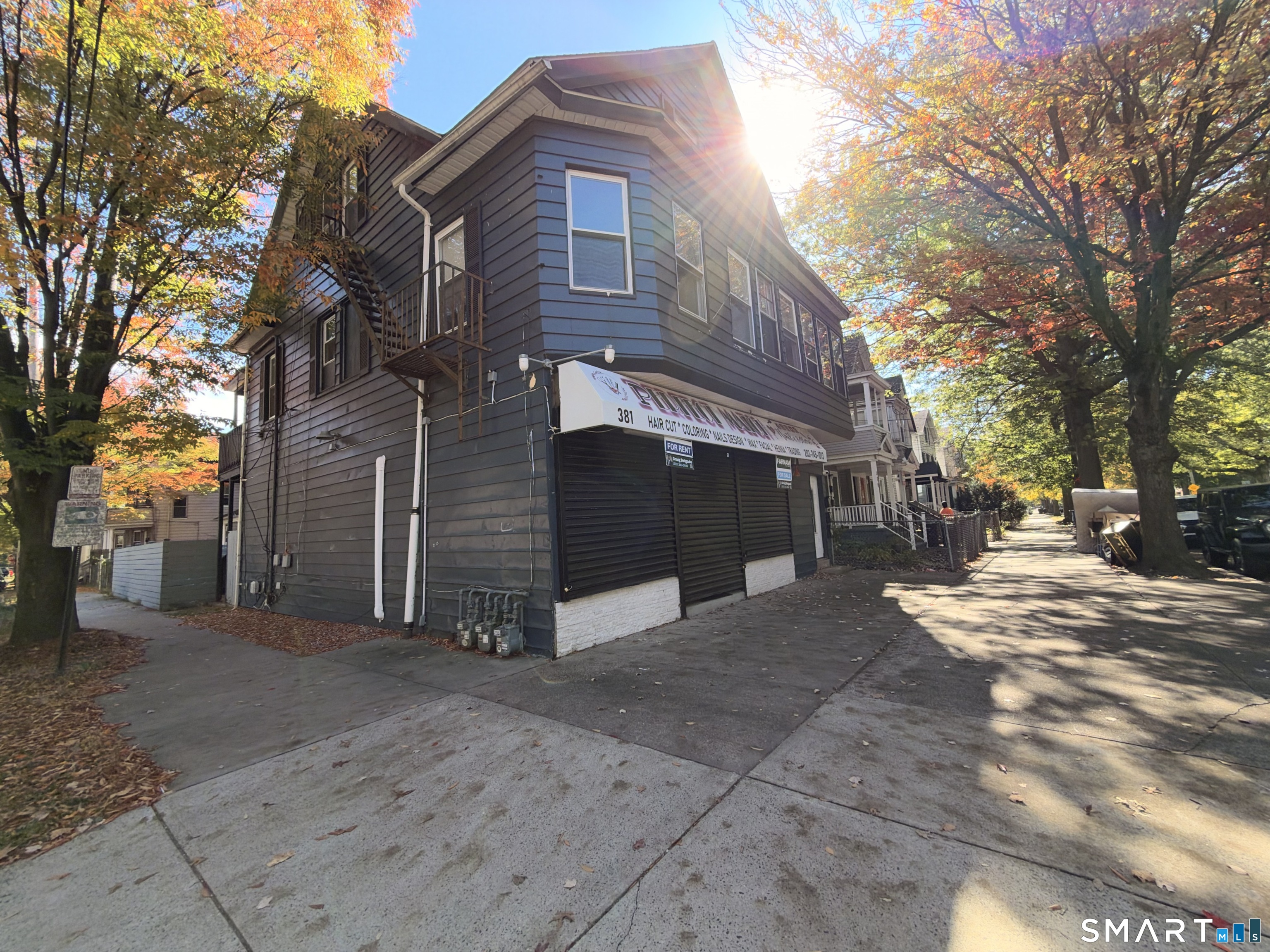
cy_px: 476
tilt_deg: +6.7
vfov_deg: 85.7
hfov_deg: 102.1
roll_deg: +3.4
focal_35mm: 14
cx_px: 635
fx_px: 514
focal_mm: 2.22
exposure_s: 1/229
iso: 16
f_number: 2.2
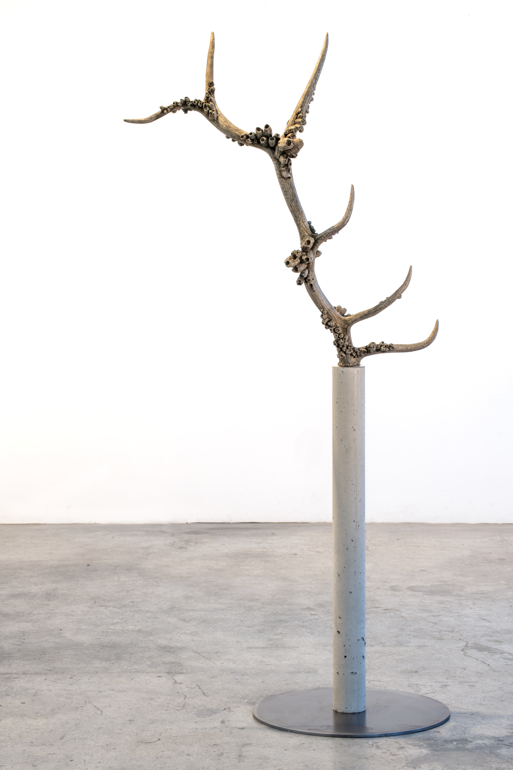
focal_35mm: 100
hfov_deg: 13.7
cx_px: 256
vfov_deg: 20.4
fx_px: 2137
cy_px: 385
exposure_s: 1/2.5
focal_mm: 100
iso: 64
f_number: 16
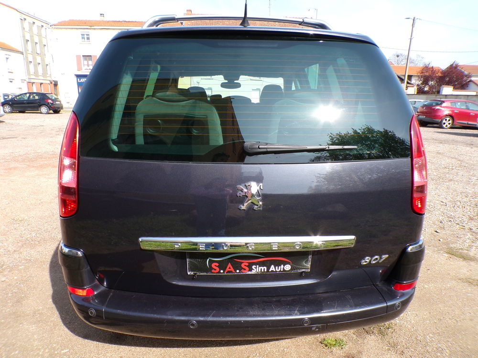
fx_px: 331
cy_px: 179
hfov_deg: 71.6
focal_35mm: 24
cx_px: 239
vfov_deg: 56.8
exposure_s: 1/250
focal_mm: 4.3
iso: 100
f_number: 4.4
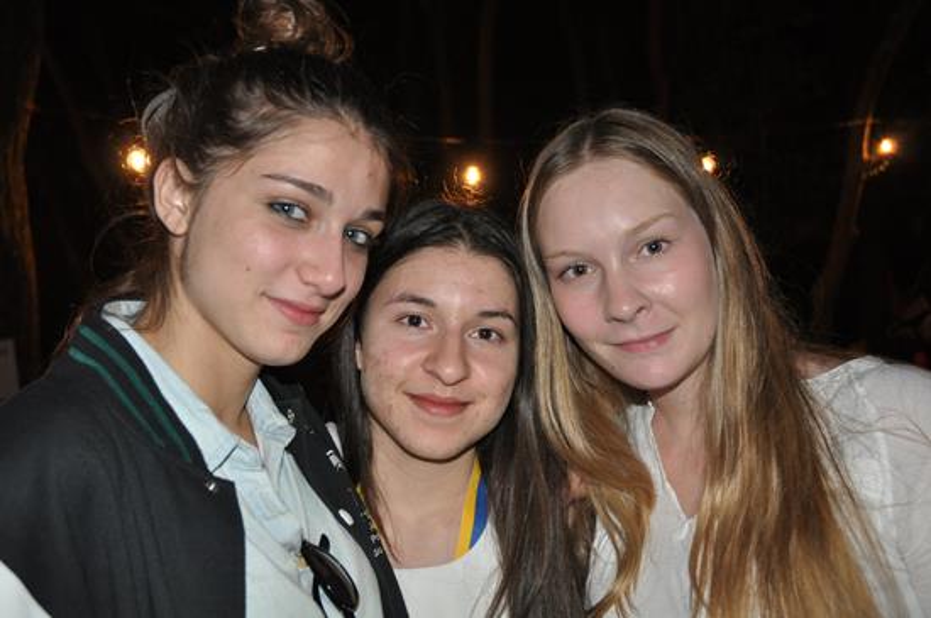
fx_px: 1046
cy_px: 309
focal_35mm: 40
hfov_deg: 48.0
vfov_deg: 32.9
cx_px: 466
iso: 800
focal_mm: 27
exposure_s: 1/60
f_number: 3.8
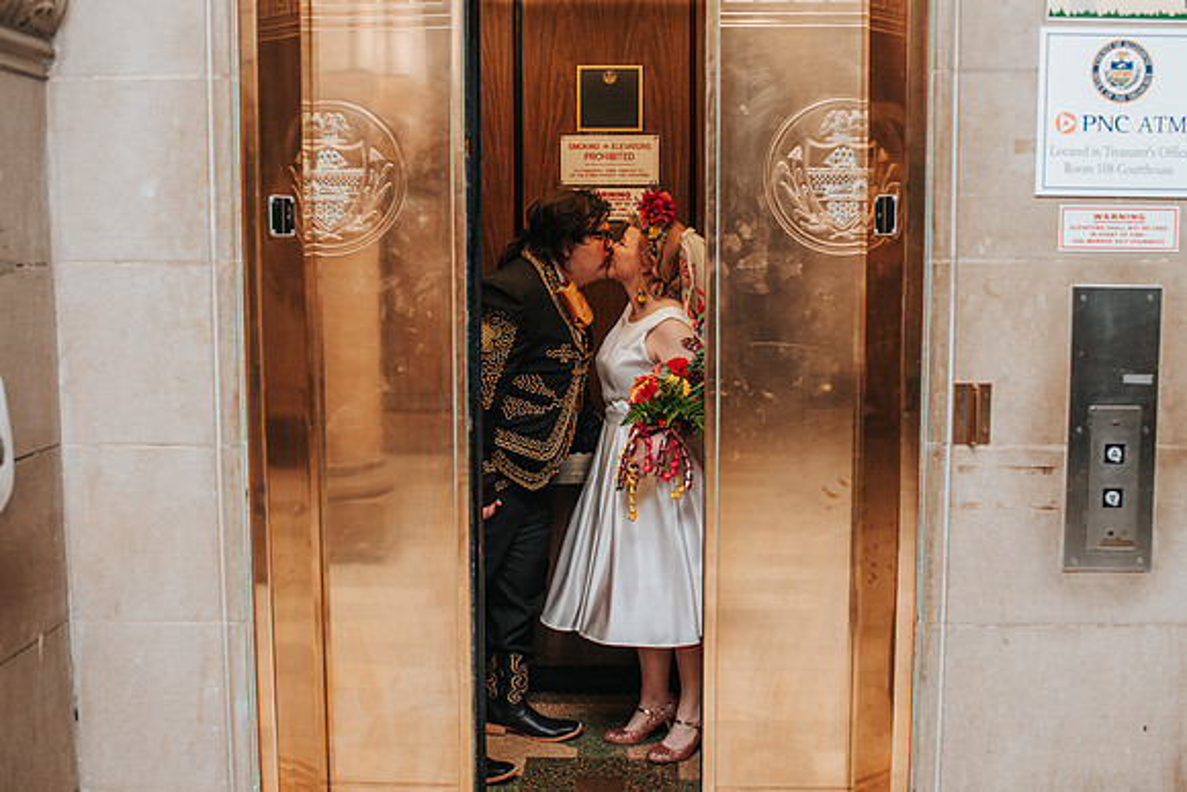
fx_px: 1364
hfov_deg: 47.0
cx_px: 597
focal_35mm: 41
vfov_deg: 32.4
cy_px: 380
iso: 1000
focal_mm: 35
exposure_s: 1/200
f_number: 3.5
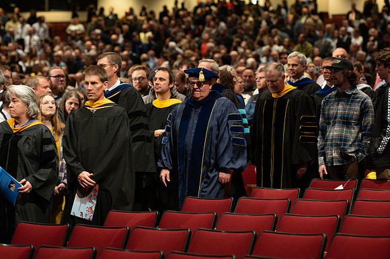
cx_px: 195
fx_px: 1477
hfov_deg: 15.0
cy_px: 91
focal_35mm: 136
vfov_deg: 10.0
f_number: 2.8
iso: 2500
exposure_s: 1/250
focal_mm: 105
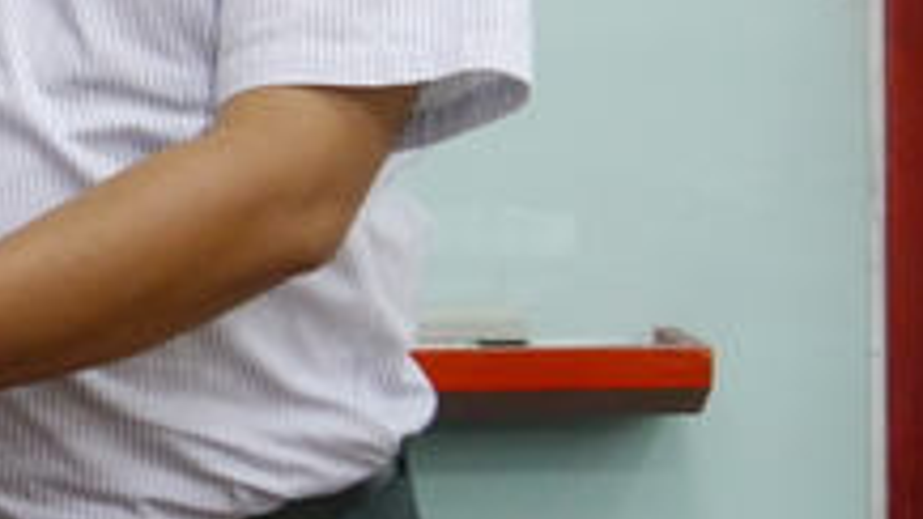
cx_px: -353
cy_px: -364
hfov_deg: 9.1
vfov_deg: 5.2
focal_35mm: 232
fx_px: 5677
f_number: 5.2
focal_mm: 33
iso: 1600
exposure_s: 1/60
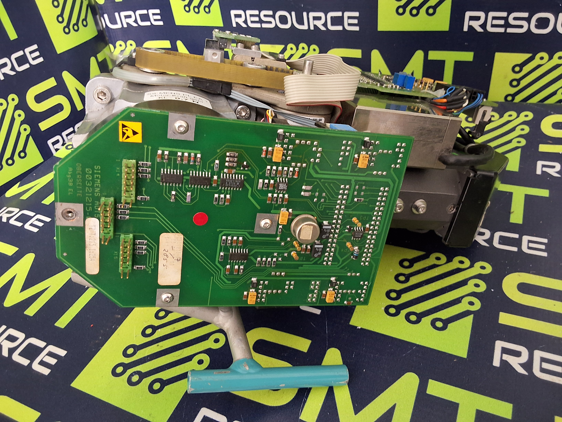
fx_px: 455
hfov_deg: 63.4
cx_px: 281
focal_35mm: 28
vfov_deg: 49.7
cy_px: 211
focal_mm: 2.91
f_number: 1.9
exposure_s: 1/20
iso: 320
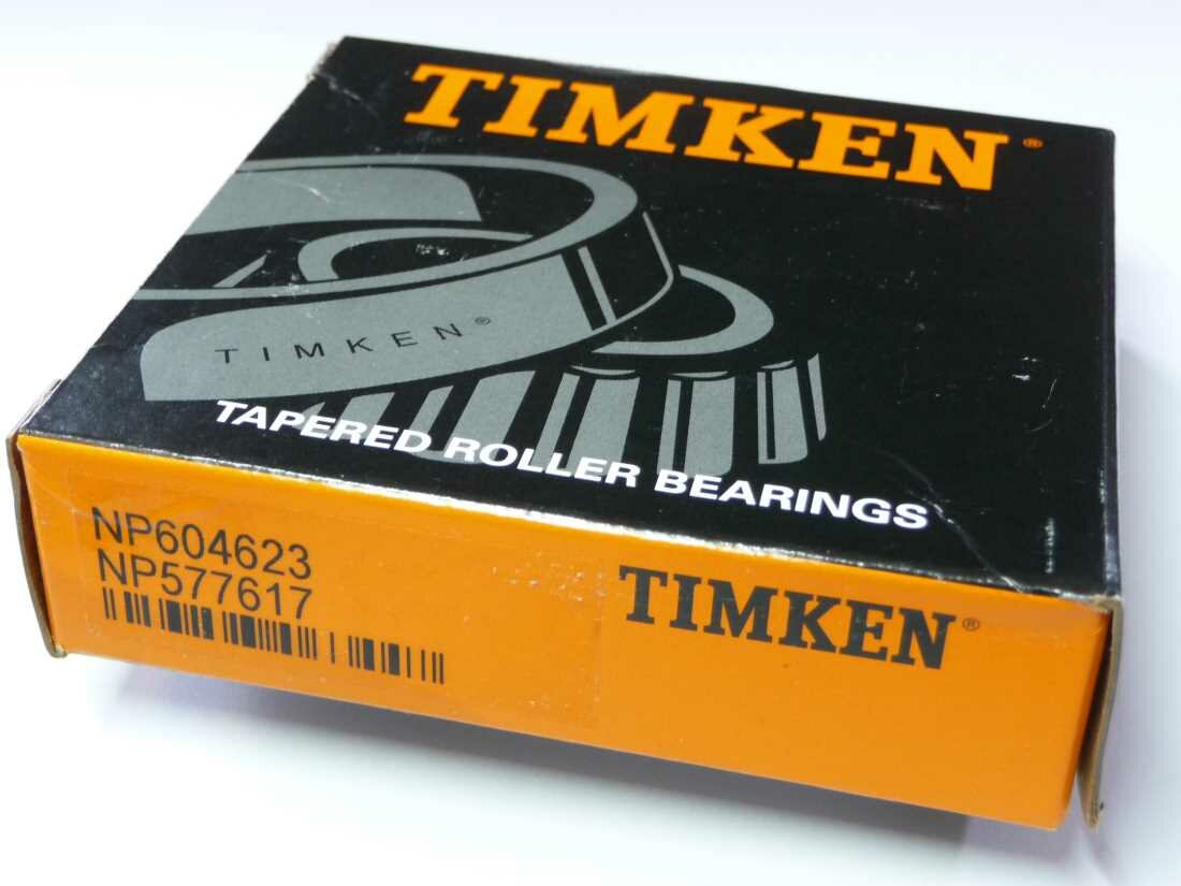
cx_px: 590
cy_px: 443
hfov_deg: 31.2
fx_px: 2115
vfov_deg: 23.7
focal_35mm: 62
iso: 250
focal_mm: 10.5
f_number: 4.5
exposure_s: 1/40
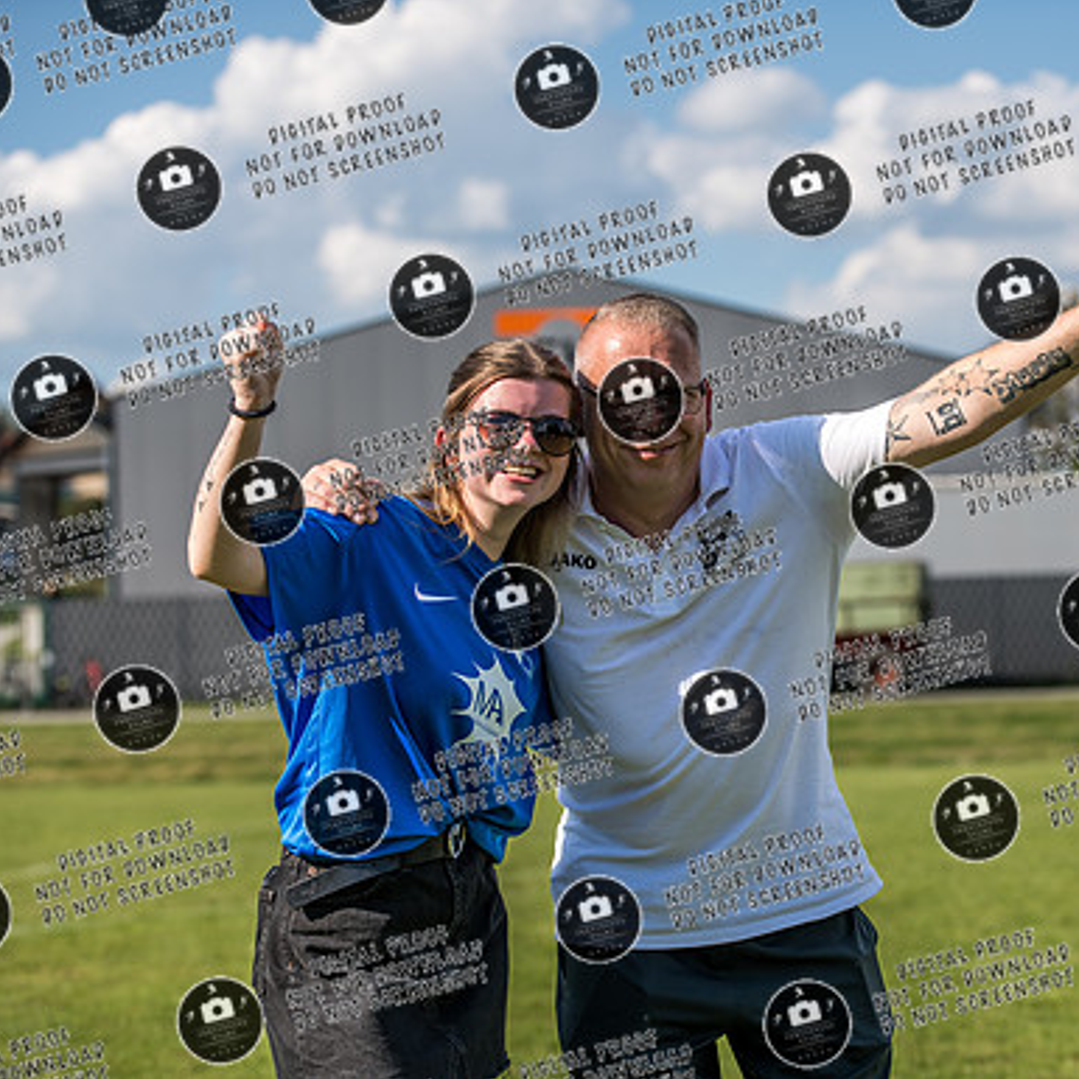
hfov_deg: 17.4
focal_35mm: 100
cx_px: 698
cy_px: 540
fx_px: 3527
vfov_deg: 17.4
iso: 160
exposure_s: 1/1600
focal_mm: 78
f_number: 3.5
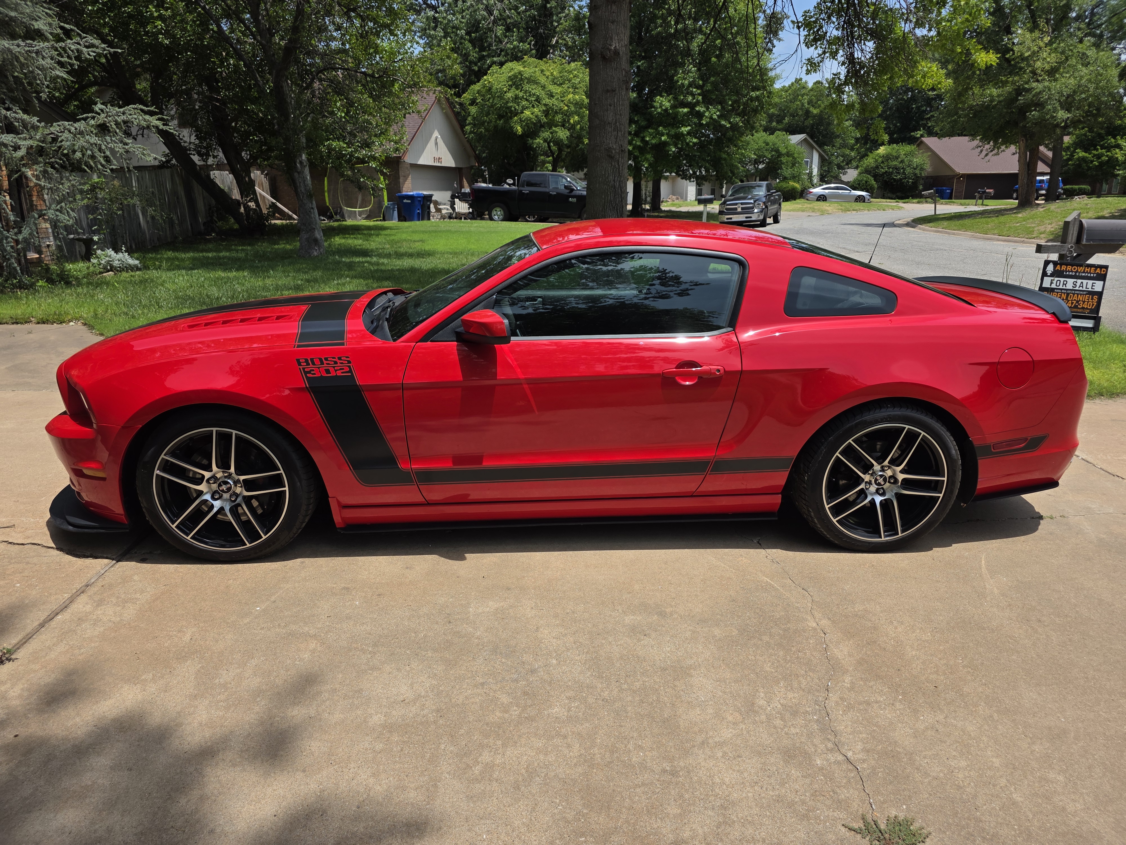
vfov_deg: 58.9
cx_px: 563
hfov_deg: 73.9
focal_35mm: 23
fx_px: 748
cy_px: 422
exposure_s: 1/6574
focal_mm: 6.3
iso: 80
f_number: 1.7
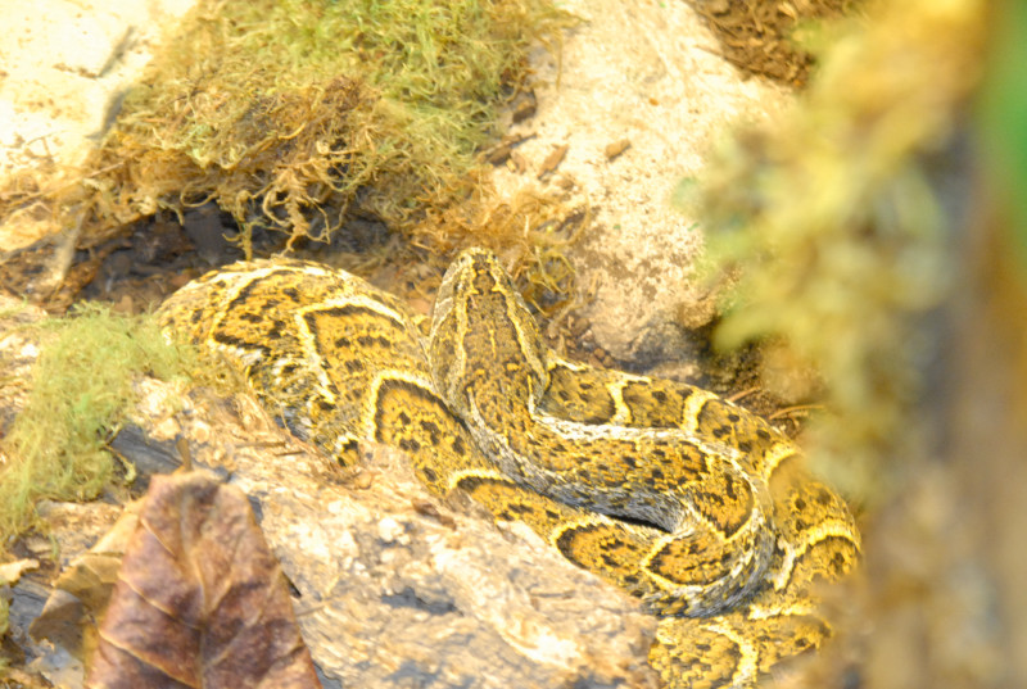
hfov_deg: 18.1
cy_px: 344
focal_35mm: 112
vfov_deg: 12.2
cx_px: 514
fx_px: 3216
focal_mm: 75
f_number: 5.6
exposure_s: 1/60
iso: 1600
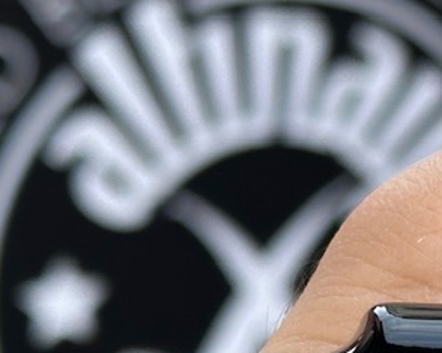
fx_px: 2668
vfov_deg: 7.6
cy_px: 318
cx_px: 594
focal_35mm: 204
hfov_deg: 9.3
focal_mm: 6.86
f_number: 1.78
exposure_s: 1/190
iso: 64
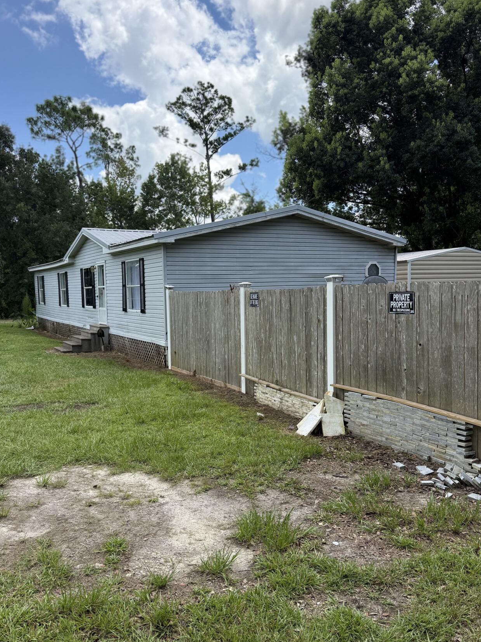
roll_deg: +0.7
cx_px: 229
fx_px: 537
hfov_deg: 48.2
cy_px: 325
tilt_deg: -4.0
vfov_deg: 61.7
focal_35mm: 29
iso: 100
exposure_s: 1/3021
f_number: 1.78
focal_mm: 6.76
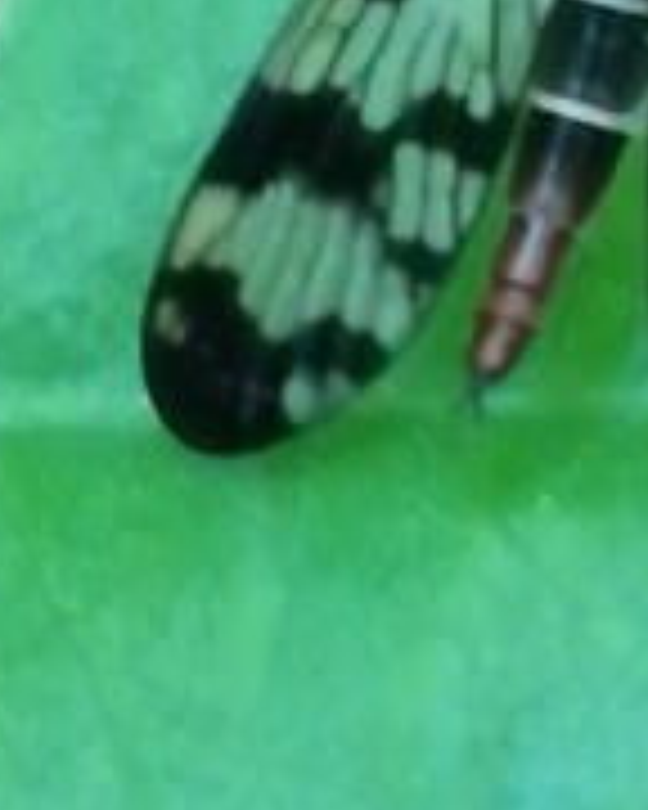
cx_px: 508
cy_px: 171
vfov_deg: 5.5
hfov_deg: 4.4
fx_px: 8414
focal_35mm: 351
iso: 200
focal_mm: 3.46
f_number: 1.8
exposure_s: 1/36
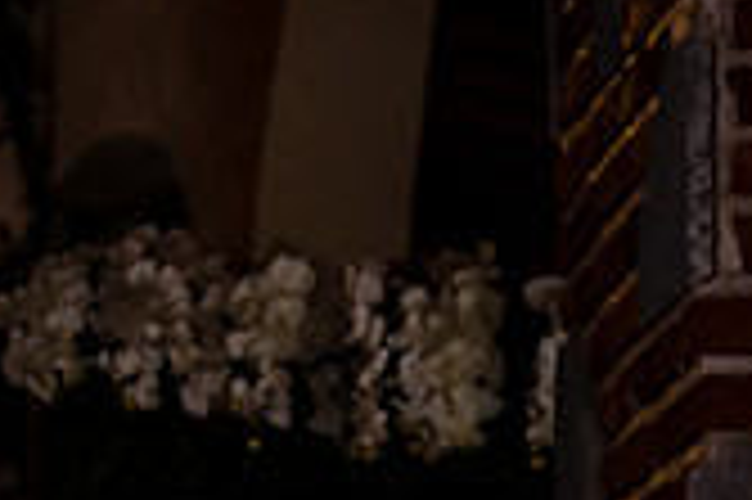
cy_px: 417
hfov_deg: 5.7
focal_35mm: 358
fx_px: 7471
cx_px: -324
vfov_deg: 3.8
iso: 2000
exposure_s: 1/160
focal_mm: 98
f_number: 7.1
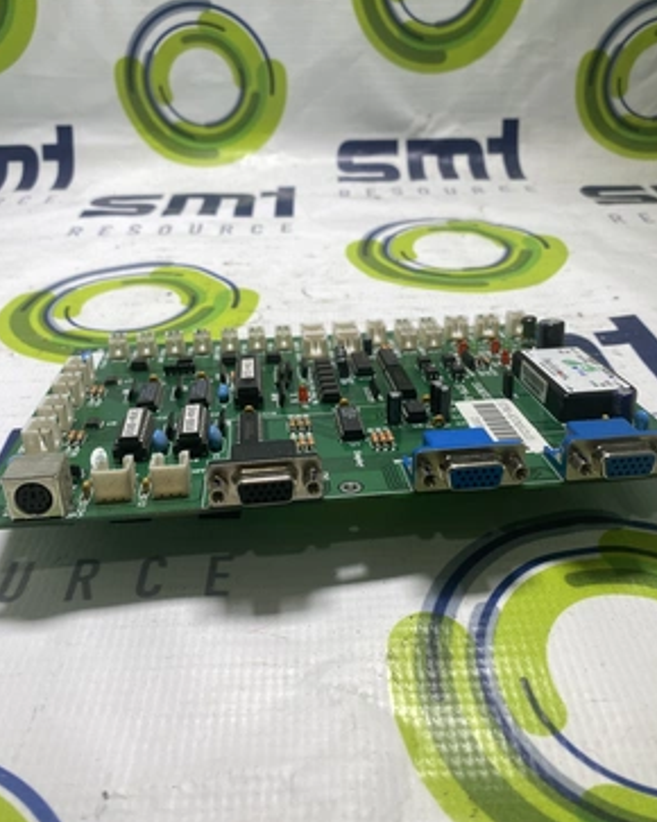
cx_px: 335
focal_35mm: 28
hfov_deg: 51.5
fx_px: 681
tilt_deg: -32.2
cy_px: 403
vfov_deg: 62.2
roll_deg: +1.5
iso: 40
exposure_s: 1/120
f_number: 1.8
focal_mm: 4.25
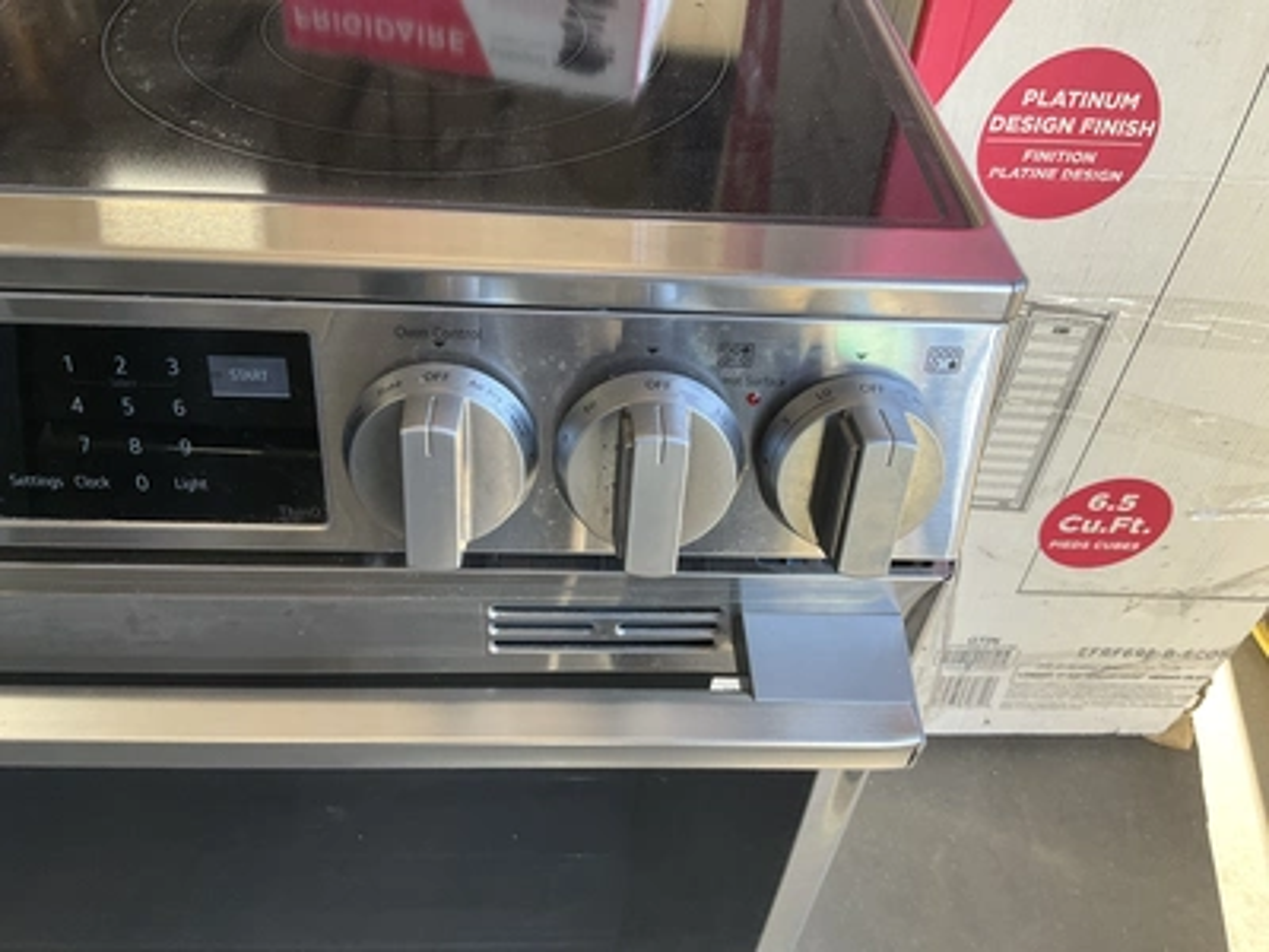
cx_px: 634
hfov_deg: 61.7
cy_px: 476
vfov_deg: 48.2
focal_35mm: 29
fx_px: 1063
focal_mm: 3
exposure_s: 1/120
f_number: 1.8
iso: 50
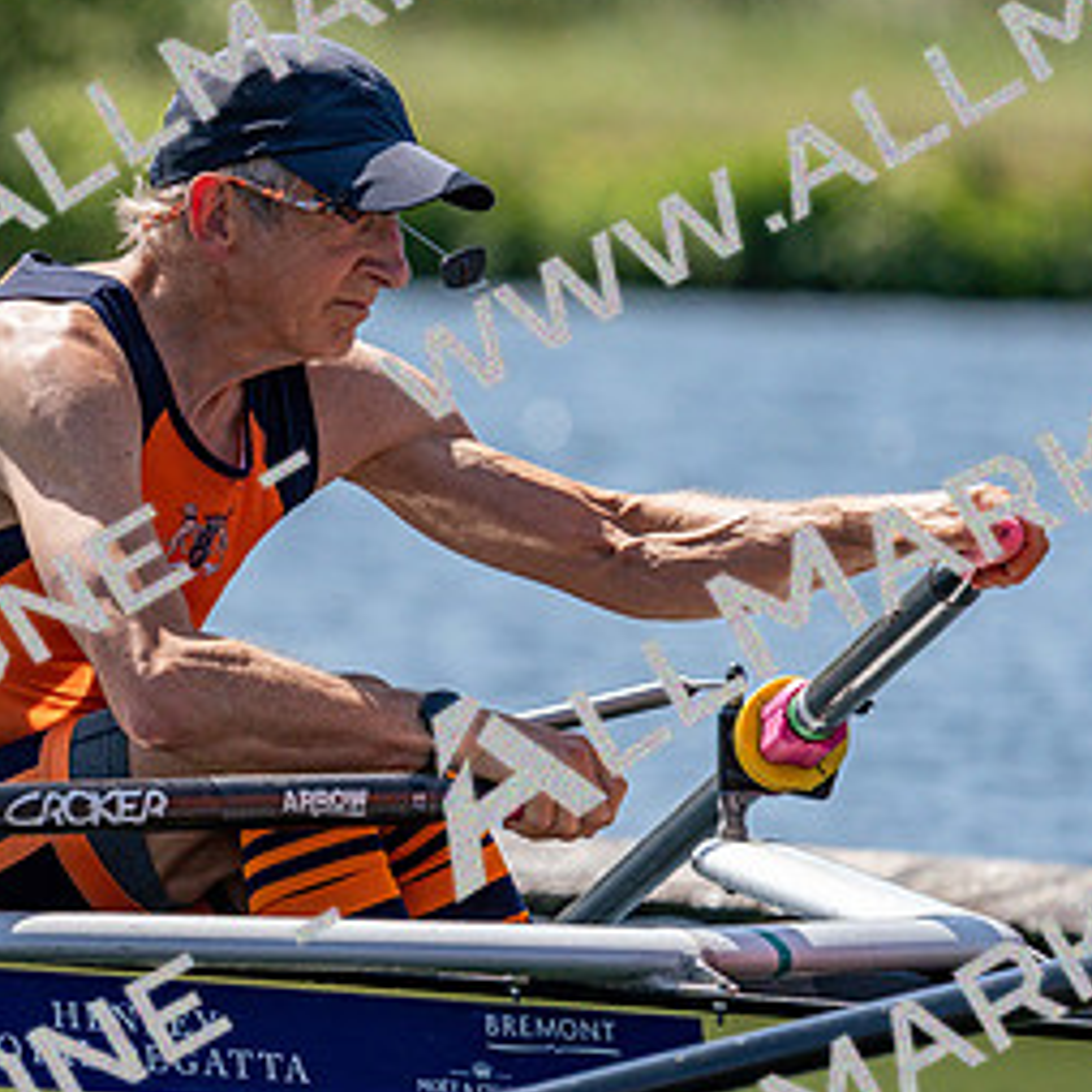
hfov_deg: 2.2
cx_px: 64
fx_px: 28231
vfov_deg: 2.2
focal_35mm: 791
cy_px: 492
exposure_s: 1/2000
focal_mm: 407
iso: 320
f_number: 6.3
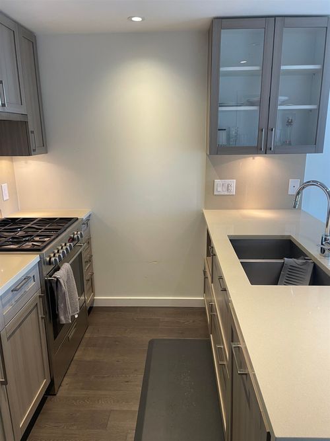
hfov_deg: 53.0
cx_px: 165
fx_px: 331
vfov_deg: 67.3
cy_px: 220
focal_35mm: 26
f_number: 1.6
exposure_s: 1/60
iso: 80
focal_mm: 4.2
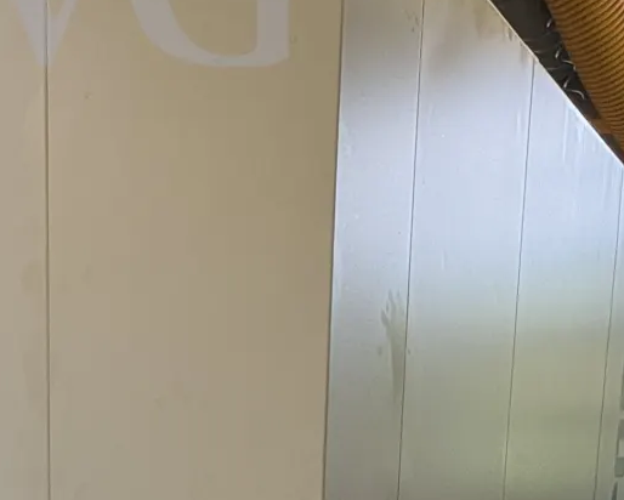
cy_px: 585
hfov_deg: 35.5
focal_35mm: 51
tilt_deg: -9.0
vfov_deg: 26.7
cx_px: 130
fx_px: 943
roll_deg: +0.0
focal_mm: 2.22
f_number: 2.2
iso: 200
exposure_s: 1/99
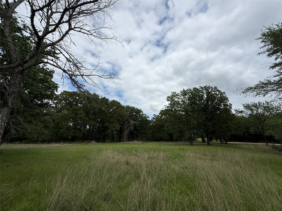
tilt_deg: +15.4
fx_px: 114
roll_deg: -0.7
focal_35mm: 14
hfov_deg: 102.1
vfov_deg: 85.7
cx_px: 141
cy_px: 106
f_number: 2.2
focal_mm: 2.22
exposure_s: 1/4425
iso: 50
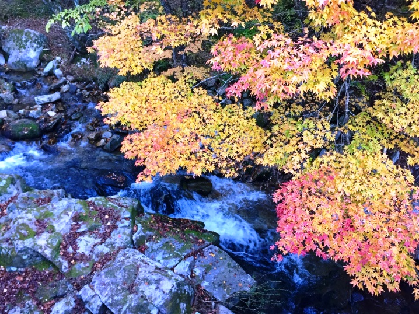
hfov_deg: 61.7
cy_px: 157
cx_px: 210
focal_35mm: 29
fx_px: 351
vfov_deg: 48.2
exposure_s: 1/30
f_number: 2.2
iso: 100
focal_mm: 4.15
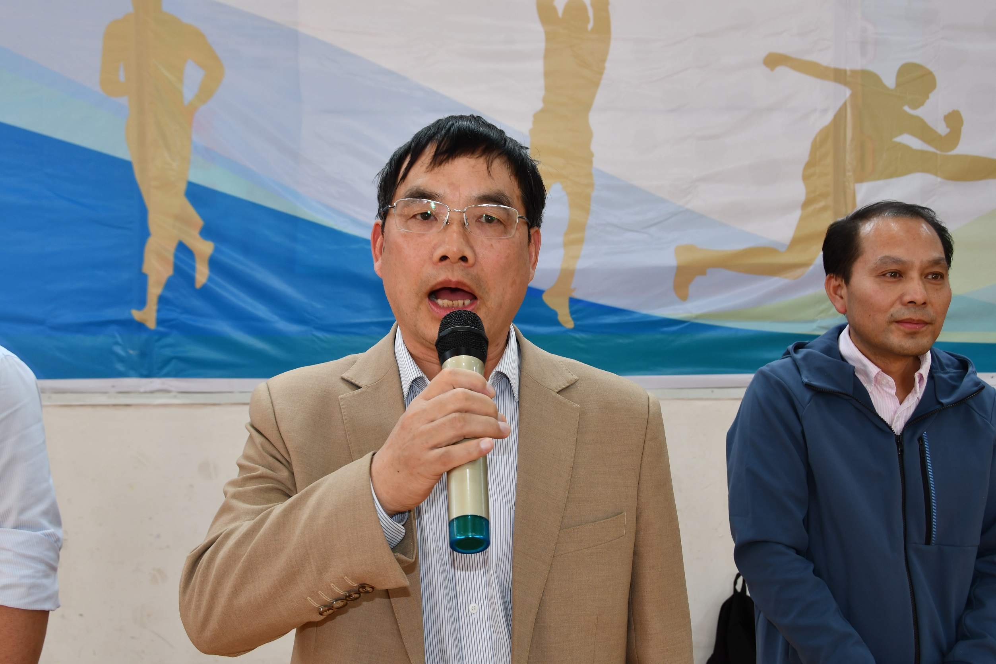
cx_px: 498
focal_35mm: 39
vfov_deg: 34.2
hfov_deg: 49.6
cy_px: 332
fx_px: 1079
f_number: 7.1
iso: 250
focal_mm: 26
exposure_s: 1/30
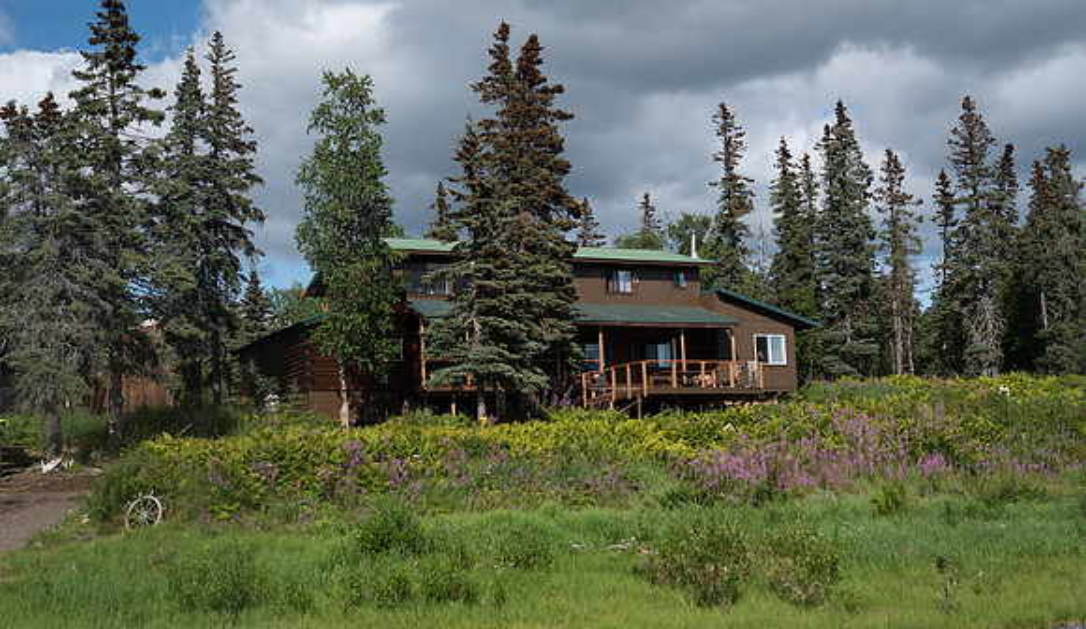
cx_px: 556
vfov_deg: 24.0
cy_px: 294
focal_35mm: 51
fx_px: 1478
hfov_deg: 40.3
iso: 250
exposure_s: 1/400
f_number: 5.6
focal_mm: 23
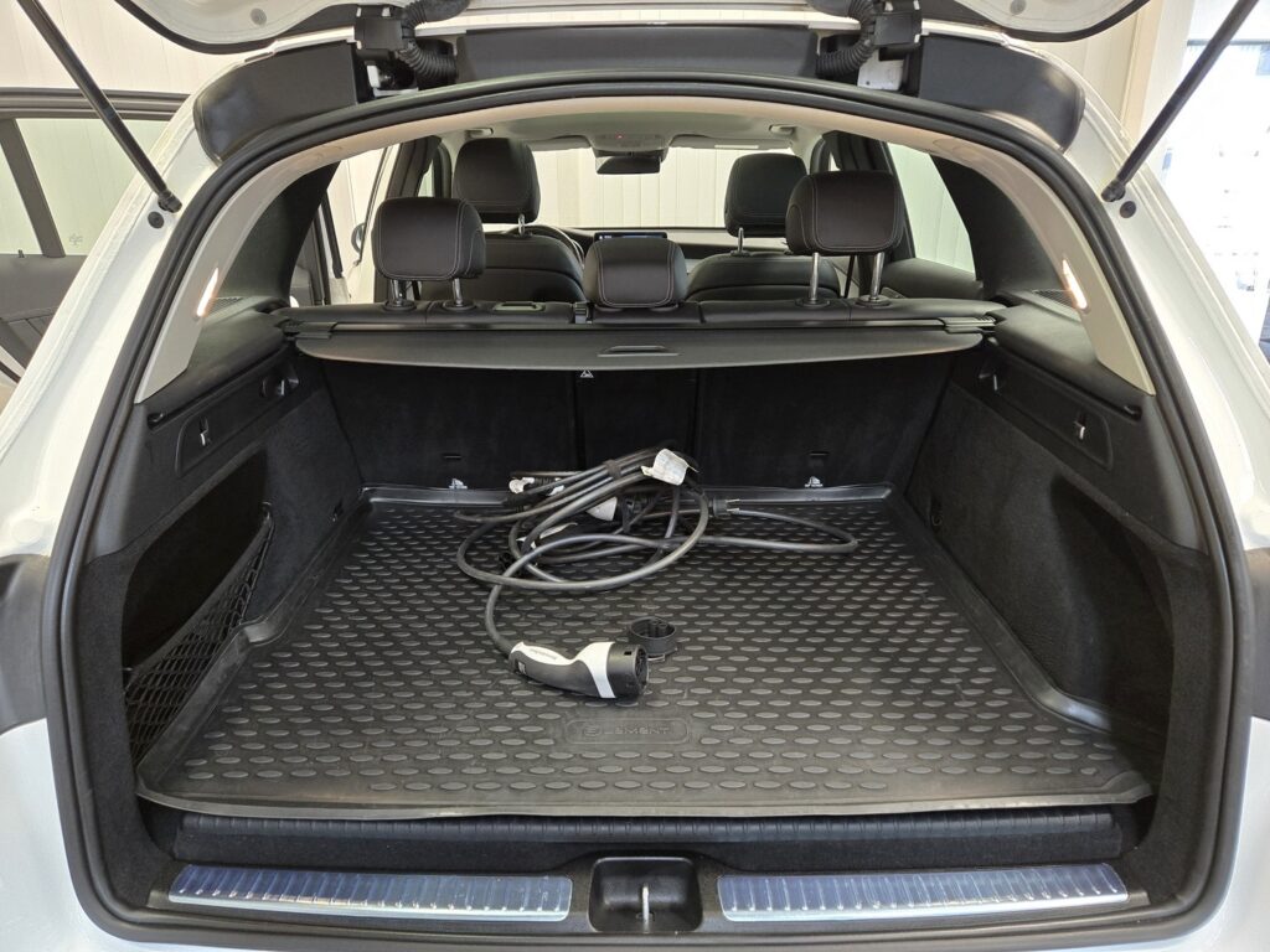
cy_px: 476
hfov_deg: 73.9
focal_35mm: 23
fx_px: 844
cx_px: 635
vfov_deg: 58.9
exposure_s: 1/100
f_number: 1.8
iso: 800
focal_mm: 5.4
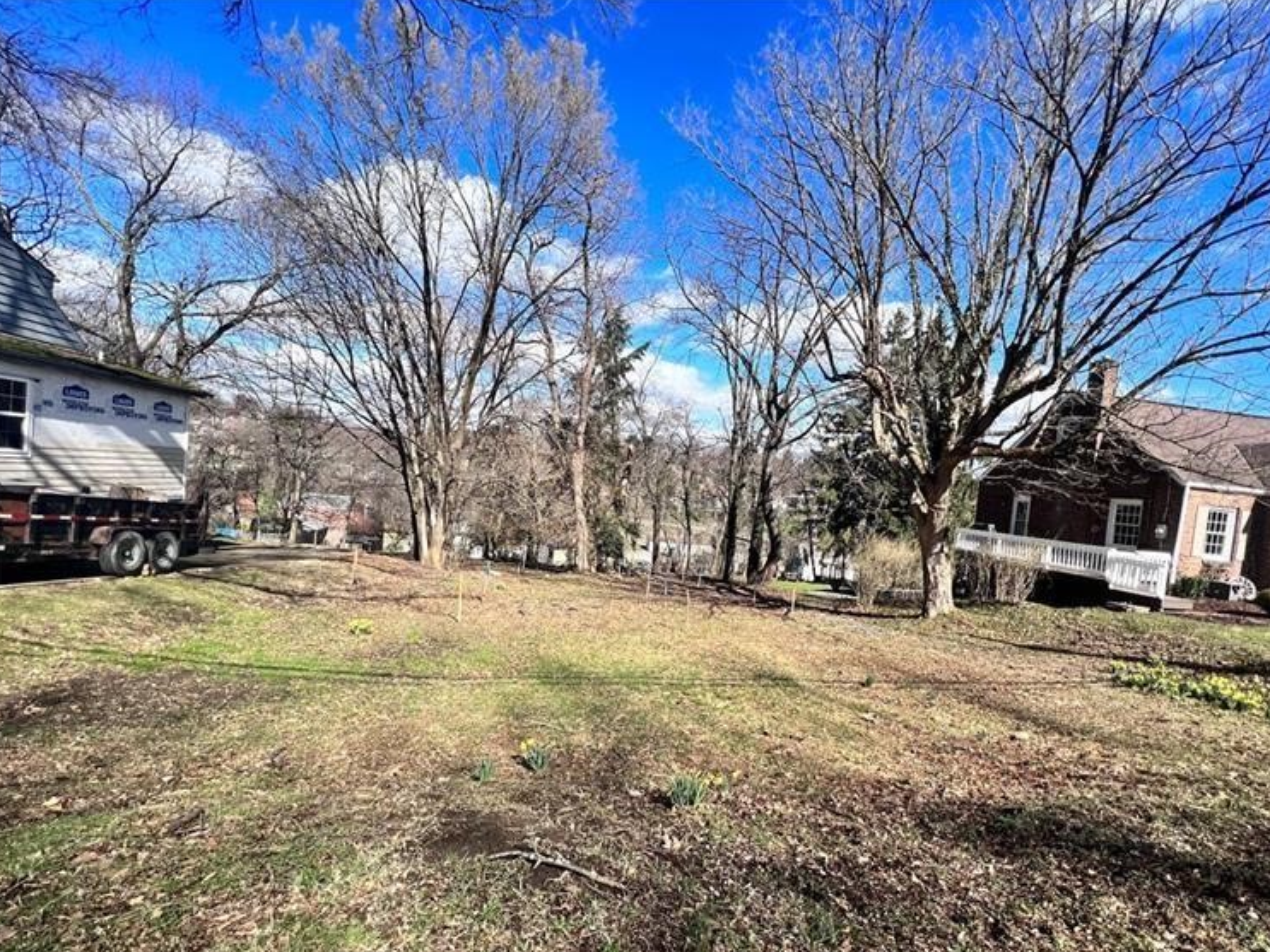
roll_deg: -5.6
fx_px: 514
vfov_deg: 85.5
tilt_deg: -3.1
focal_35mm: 14
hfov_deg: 101.9
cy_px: 508
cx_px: 673
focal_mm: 1.57
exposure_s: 1/1130
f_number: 1.8
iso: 32
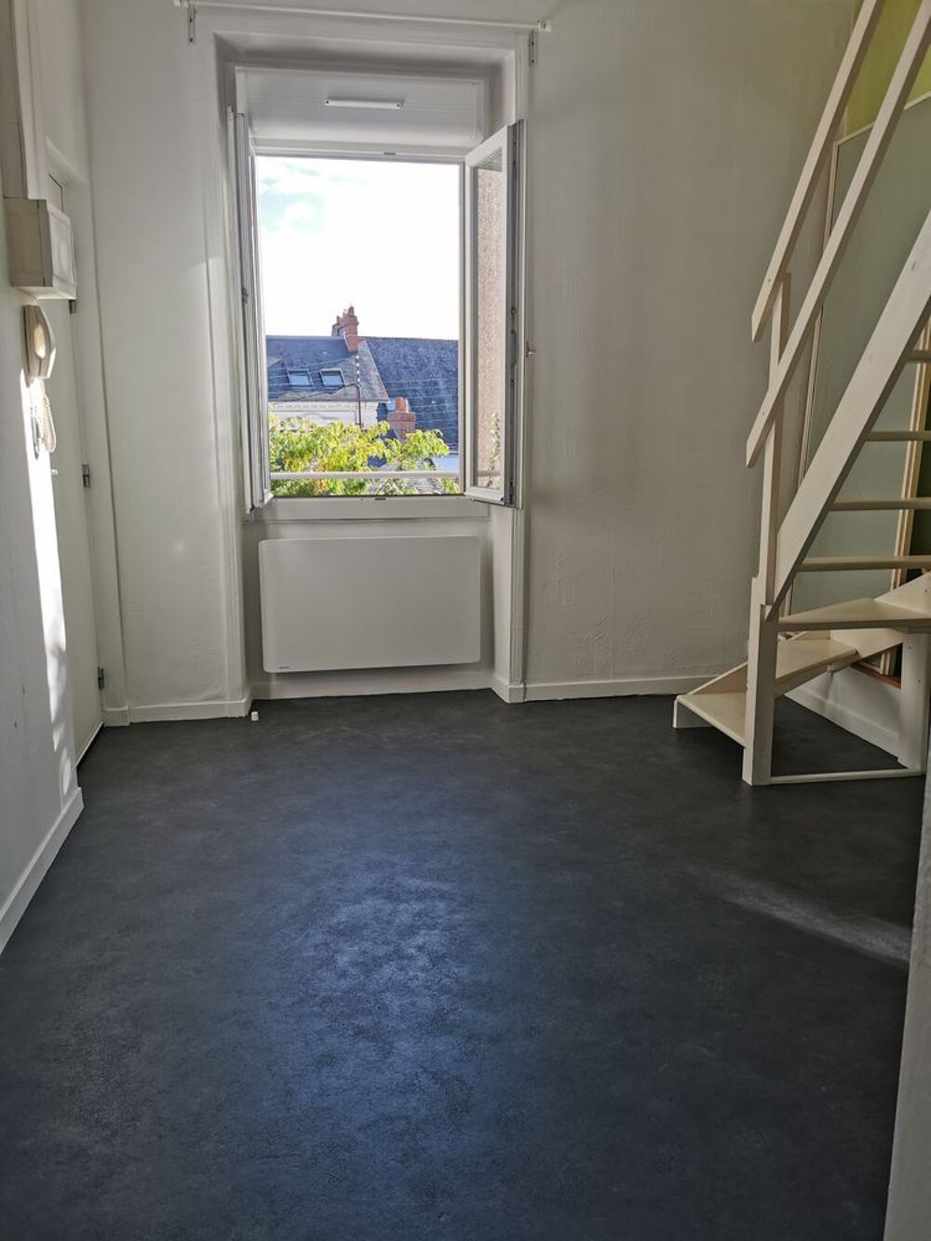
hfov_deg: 51.4
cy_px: 620
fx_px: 968
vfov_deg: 65.3
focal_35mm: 27
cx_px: 466
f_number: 1.6
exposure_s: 1/553
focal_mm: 5.56
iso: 50
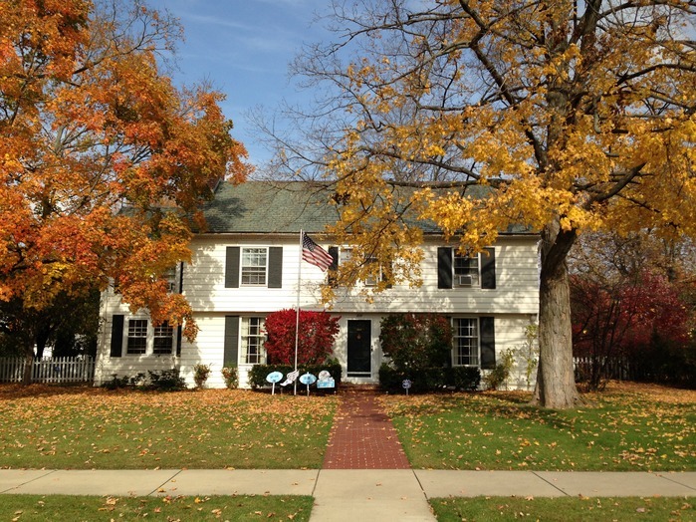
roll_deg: -1.2
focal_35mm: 33
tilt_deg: +6.6
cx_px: 348
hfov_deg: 55.4
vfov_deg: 42.9
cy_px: 261
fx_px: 663
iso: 50
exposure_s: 1/1695
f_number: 2.4
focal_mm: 4.12
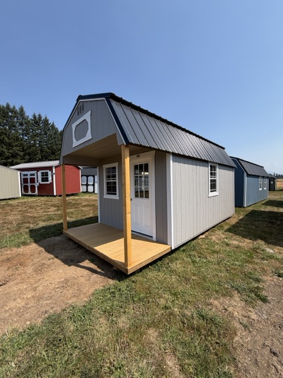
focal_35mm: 14
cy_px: 189
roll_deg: +1.5
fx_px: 153
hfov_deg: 85.7
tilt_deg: +2.1
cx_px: 142
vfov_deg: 102.1
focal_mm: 2.22
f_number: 2.2
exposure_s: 1/770
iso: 25
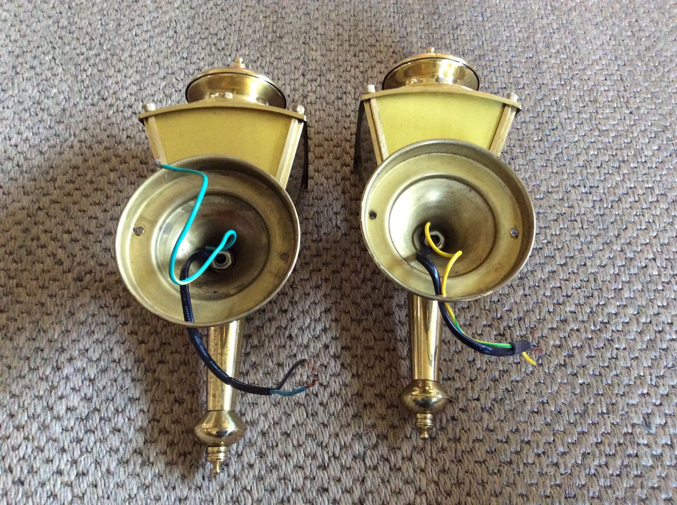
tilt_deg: -61.2
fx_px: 625
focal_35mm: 32
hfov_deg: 56.9
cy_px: 252
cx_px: 338
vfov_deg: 44.1
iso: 320
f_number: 2.4
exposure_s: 1/20
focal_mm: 3.3
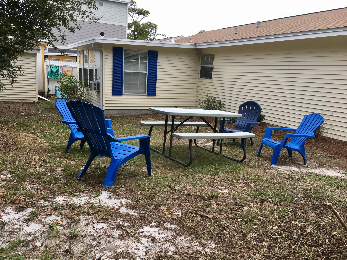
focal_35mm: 29
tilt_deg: -9.5
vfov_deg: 48.2
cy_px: 130
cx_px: 174
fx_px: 291
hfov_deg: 61.7
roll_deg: -3.2
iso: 32
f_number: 2.2
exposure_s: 1/120
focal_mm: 4.15
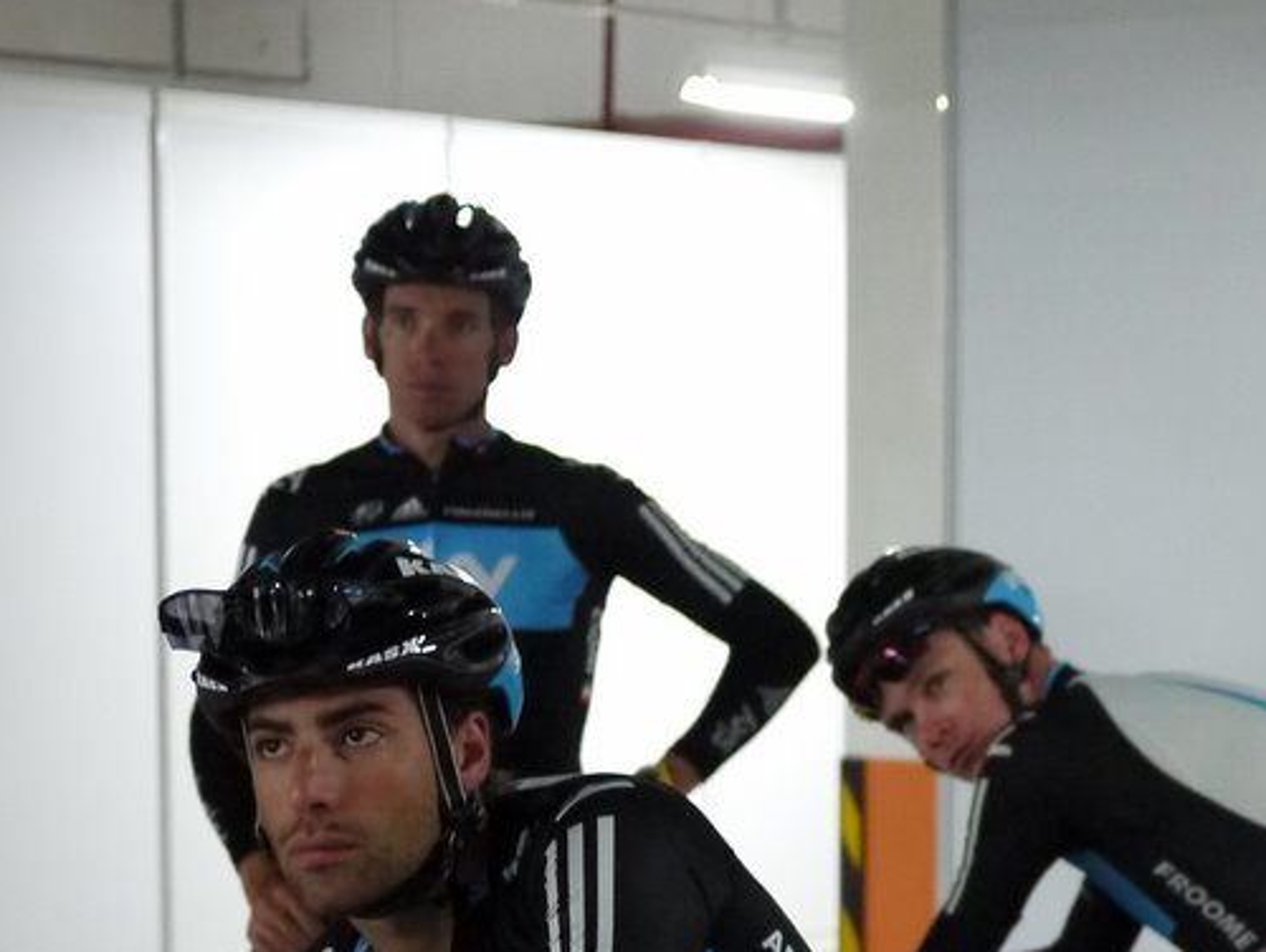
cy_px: 929
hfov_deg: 19.5
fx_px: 3514
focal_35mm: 96
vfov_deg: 15.2
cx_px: 1433
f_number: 1.7
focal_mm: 20
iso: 800
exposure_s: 1/50
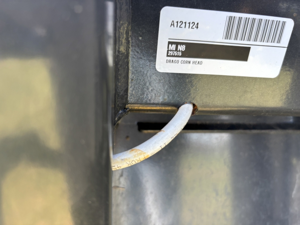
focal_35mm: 26
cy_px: 112
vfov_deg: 53.1
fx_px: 225
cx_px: 150
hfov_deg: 67.3
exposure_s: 1/145
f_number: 1.6
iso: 40
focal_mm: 5.96
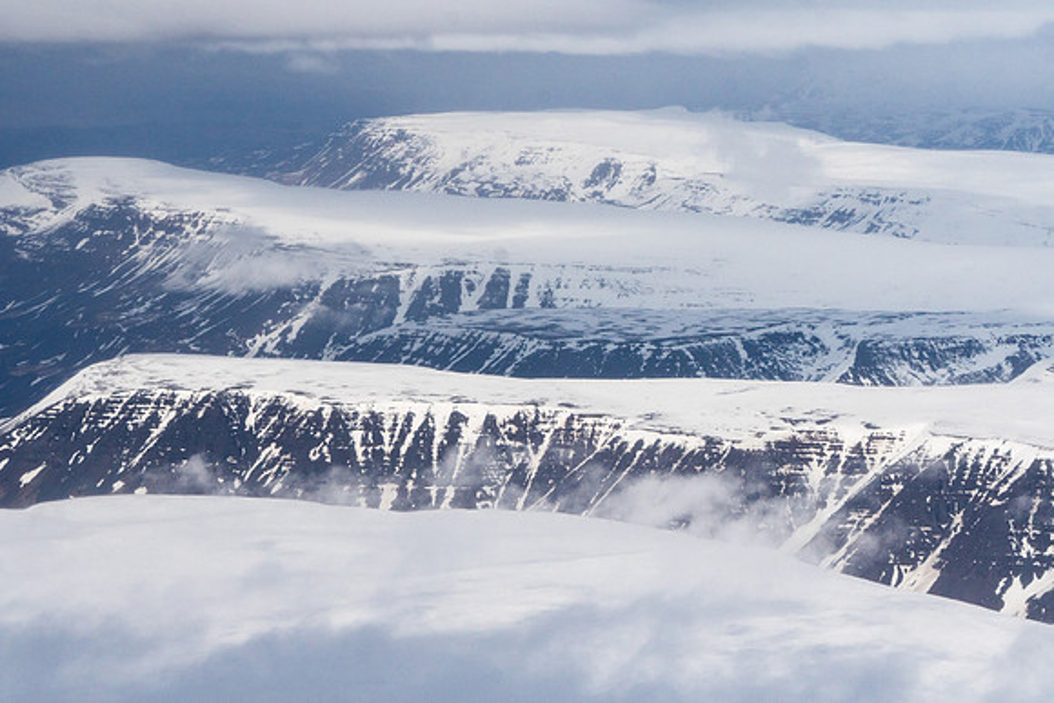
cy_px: 352
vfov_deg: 9.1
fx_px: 4436
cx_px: 527
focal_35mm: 152
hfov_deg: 13.5
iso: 800
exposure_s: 1/2500
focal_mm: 101
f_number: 10
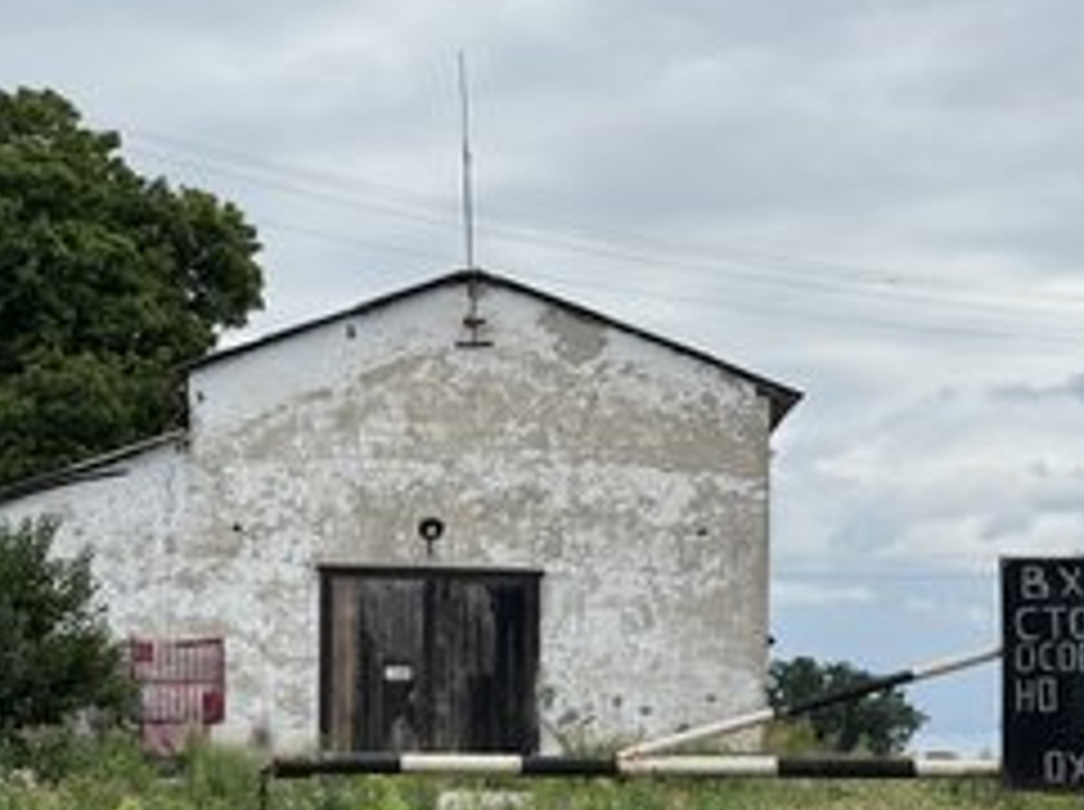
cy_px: 648
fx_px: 4002
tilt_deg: +2.7
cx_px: 823
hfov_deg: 15.4
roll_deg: +0.3
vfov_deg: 11.5
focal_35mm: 128
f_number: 2.8
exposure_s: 1/815
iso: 25
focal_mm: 9
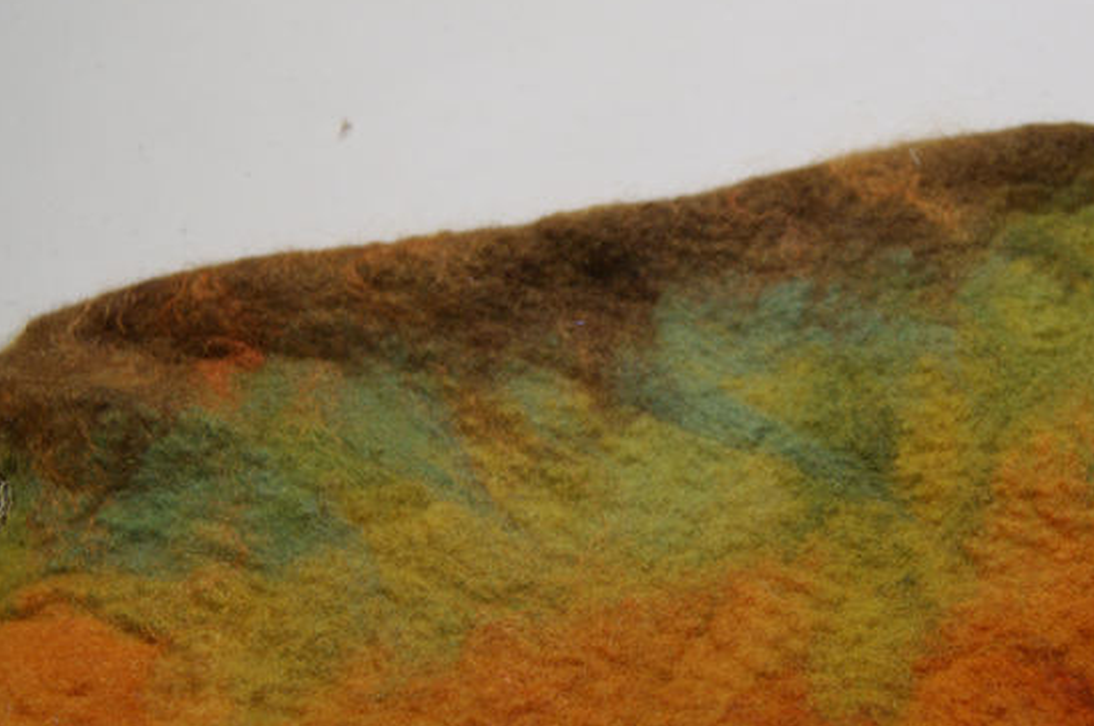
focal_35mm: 62
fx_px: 1882
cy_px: 430
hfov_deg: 32.1
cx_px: 749
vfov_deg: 21.8
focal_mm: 22
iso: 320
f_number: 4
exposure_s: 1/40
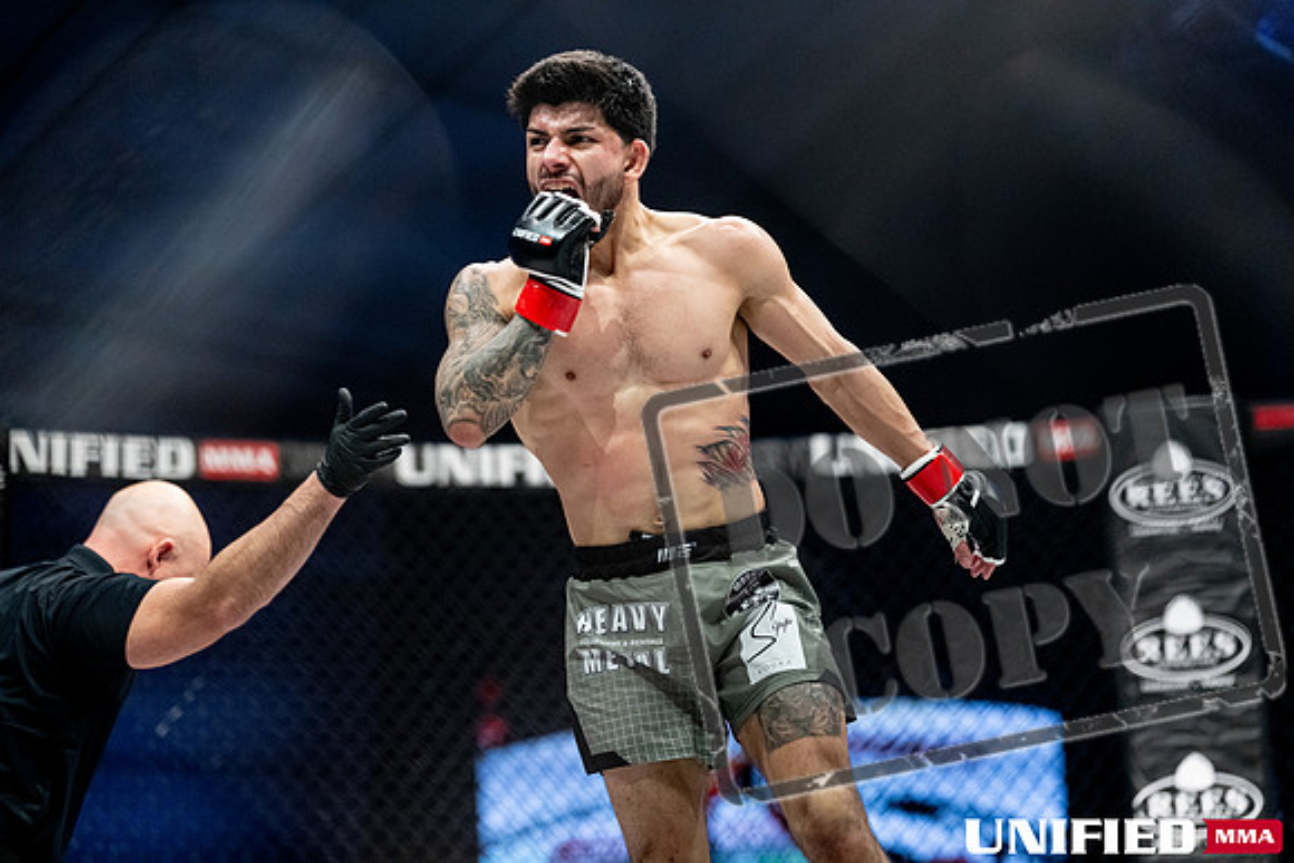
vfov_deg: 15.7
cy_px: 432
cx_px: 647
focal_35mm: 87
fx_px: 3128
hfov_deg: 23.4
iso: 3200
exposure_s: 1/1250
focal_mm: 87
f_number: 2
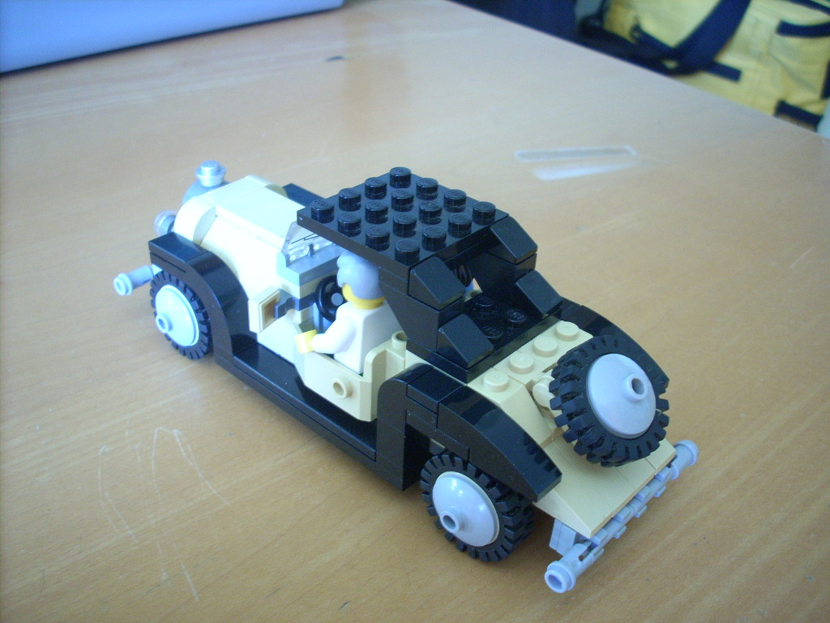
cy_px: 312
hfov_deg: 50.1
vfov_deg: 38.7
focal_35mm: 37
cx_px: 415
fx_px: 887
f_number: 2.8
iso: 200
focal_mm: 6.2
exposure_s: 1/11.3
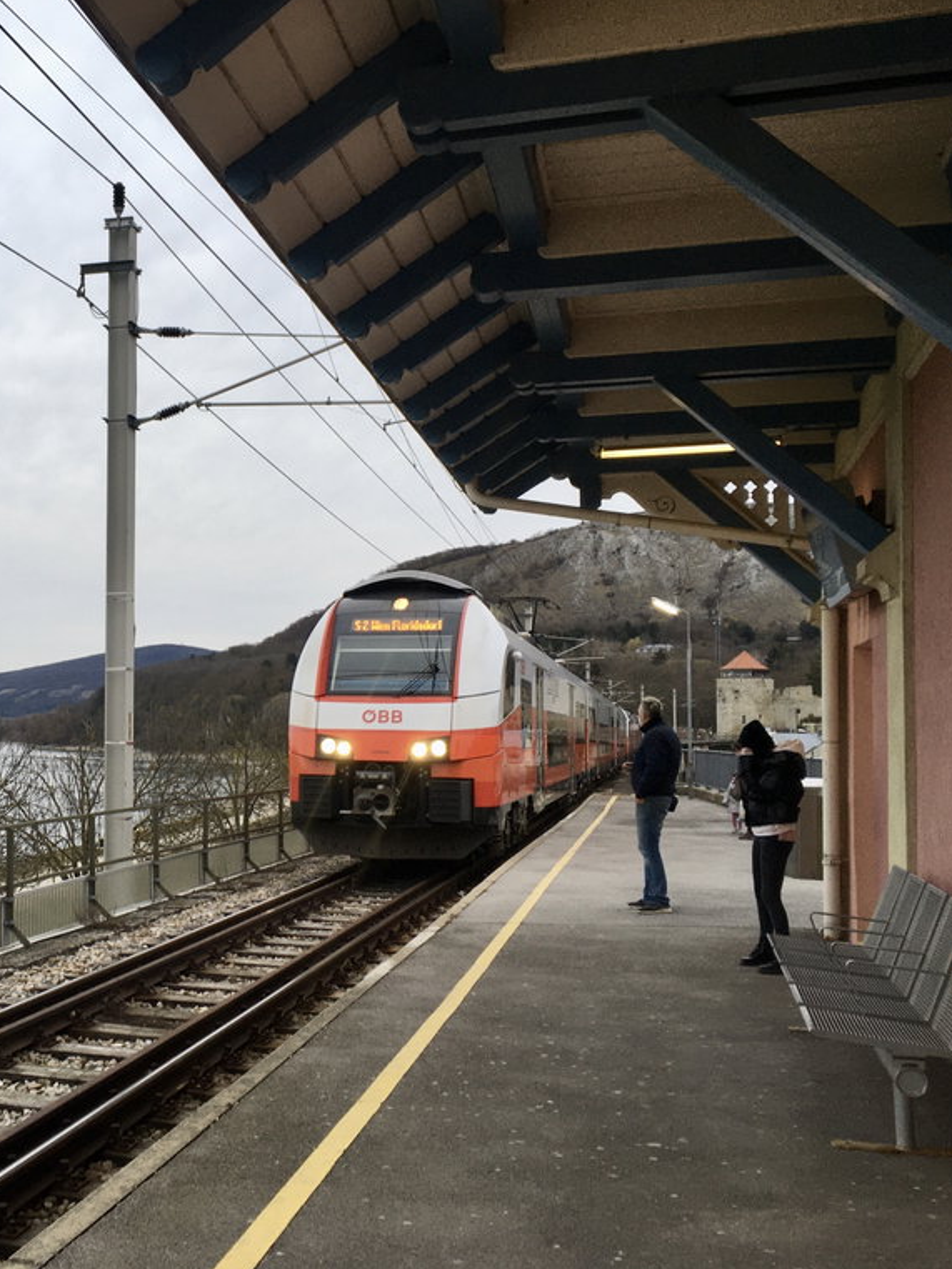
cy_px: 634
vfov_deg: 47.9
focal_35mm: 39
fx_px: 1430
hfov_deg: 35.5
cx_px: 175
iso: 32
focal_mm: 4.15
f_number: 2.2
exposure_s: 1/100
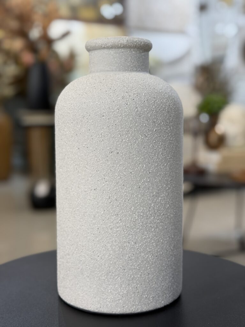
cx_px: 122
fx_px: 453
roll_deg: +0.1
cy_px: 164
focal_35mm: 48
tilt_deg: -7.0
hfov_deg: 30.3
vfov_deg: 39.7
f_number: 1.78
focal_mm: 6.76
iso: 64
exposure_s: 1/60
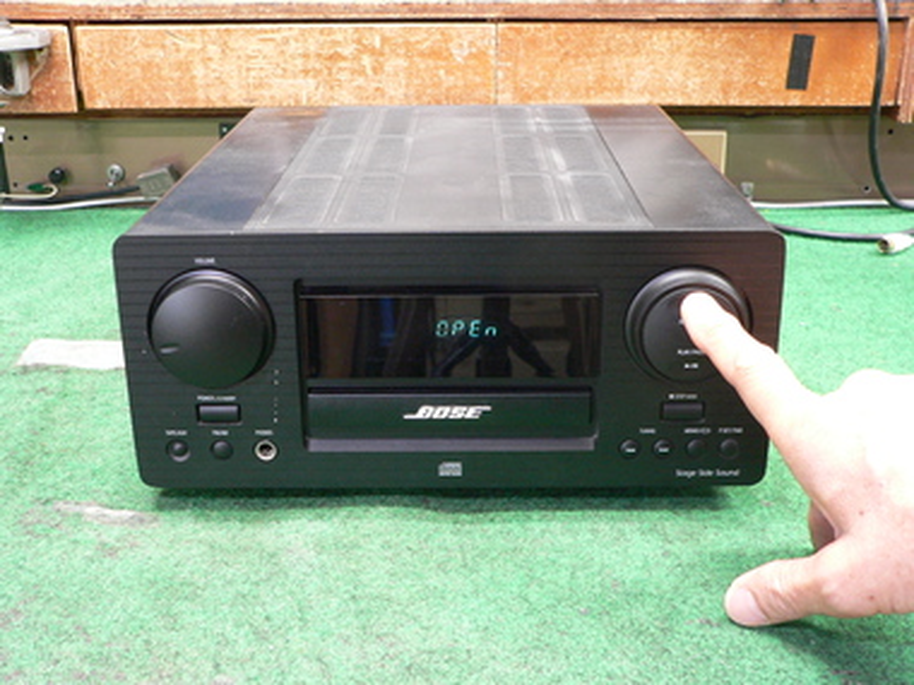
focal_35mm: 44
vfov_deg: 32.9
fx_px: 1162
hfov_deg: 42.9
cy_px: 342
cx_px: 457
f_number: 2.8
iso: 200
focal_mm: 7.3
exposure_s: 1/4
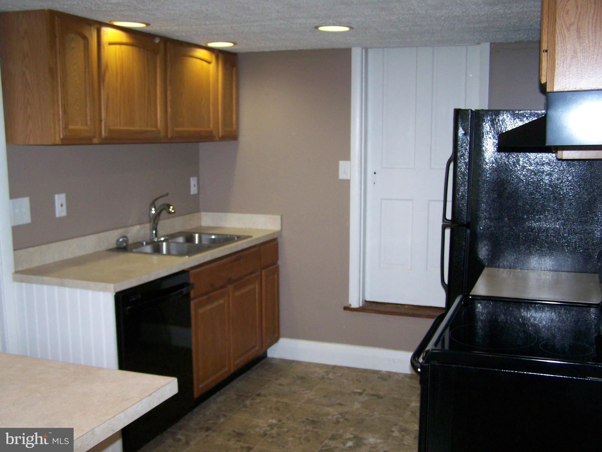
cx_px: 301
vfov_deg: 37.8
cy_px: 226
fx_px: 661
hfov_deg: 48.9
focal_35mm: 38
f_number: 2.8
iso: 160
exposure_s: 1/60
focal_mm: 6.3
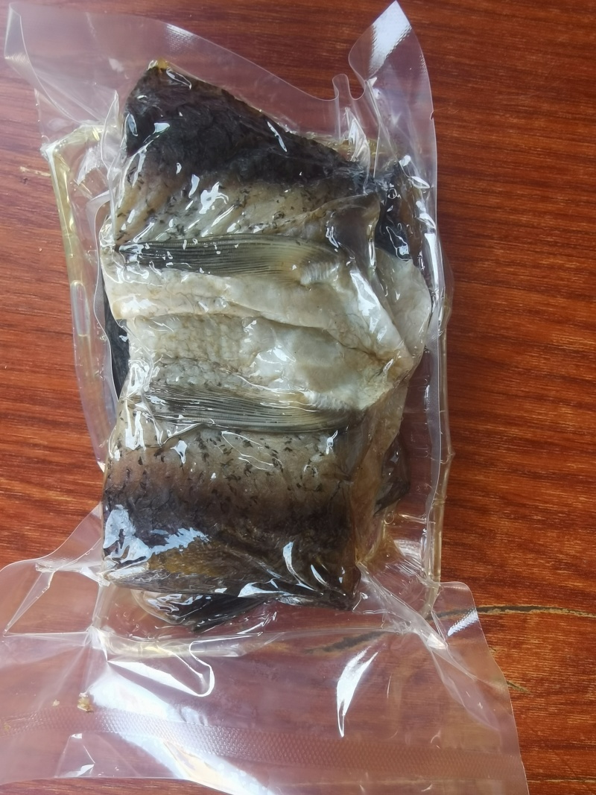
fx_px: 597
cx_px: 298
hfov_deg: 53.1
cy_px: 398
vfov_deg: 67.3
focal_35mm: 26
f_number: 2.2
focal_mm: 2.26
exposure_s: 1/50
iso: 64
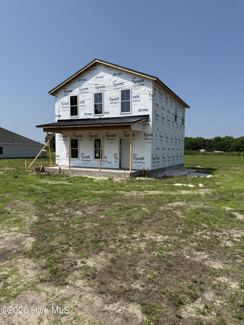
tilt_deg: -2.8
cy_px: 162
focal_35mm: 24
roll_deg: -1.1
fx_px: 226
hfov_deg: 56.8
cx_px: 122
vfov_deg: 71.6
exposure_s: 1/6711
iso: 80
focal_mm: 6.76
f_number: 1.78
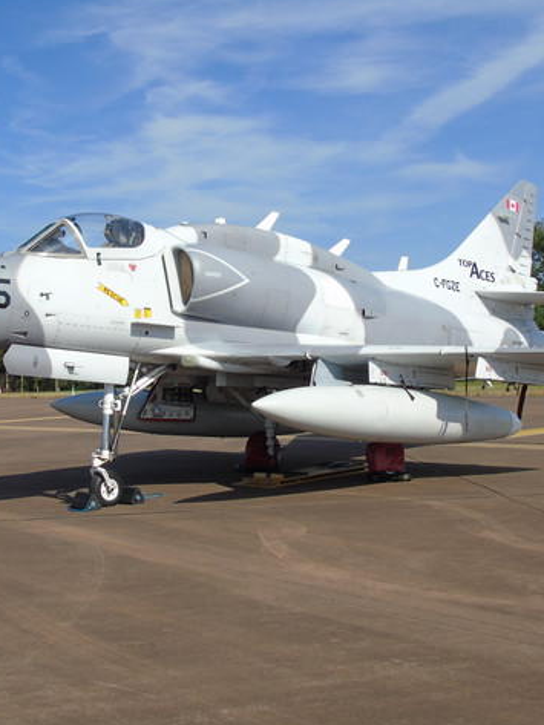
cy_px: 362
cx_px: 251
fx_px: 963
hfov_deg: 31.5
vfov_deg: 41.2
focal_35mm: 46
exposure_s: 1/1000
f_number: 3.9
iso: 80
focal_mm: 6.1
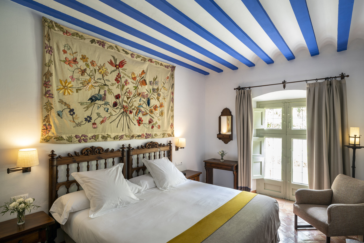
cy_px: 122
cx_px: 182
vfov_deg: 64.6
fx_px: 192
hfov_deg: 86.9
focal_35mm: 19
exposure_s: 15
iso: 100
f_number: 10
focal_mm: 19
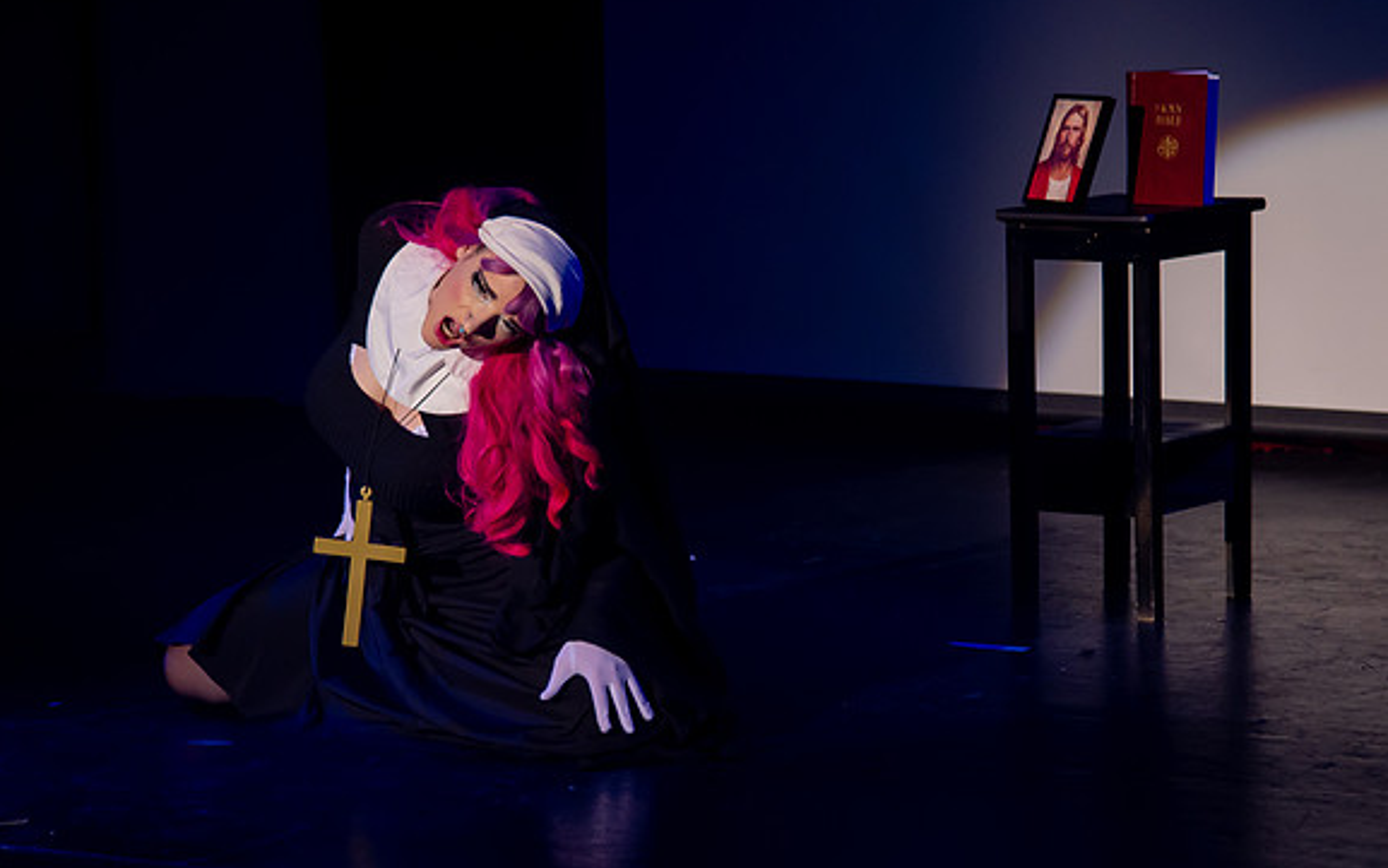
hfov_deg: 14.1
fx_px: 5600
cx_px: 783
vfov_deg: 8.9
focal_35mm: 148
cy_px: 447
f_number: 4
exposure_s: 1/200
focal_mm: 92
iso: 3200
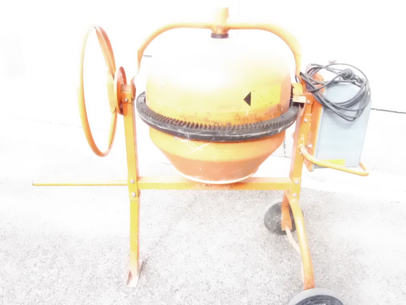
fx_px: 352
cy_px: 152
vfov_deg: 46.8
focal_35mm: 30
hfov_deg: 60.0
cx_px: 203
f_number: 4.5
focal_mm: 5.4
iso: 3200
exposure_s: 1/2000
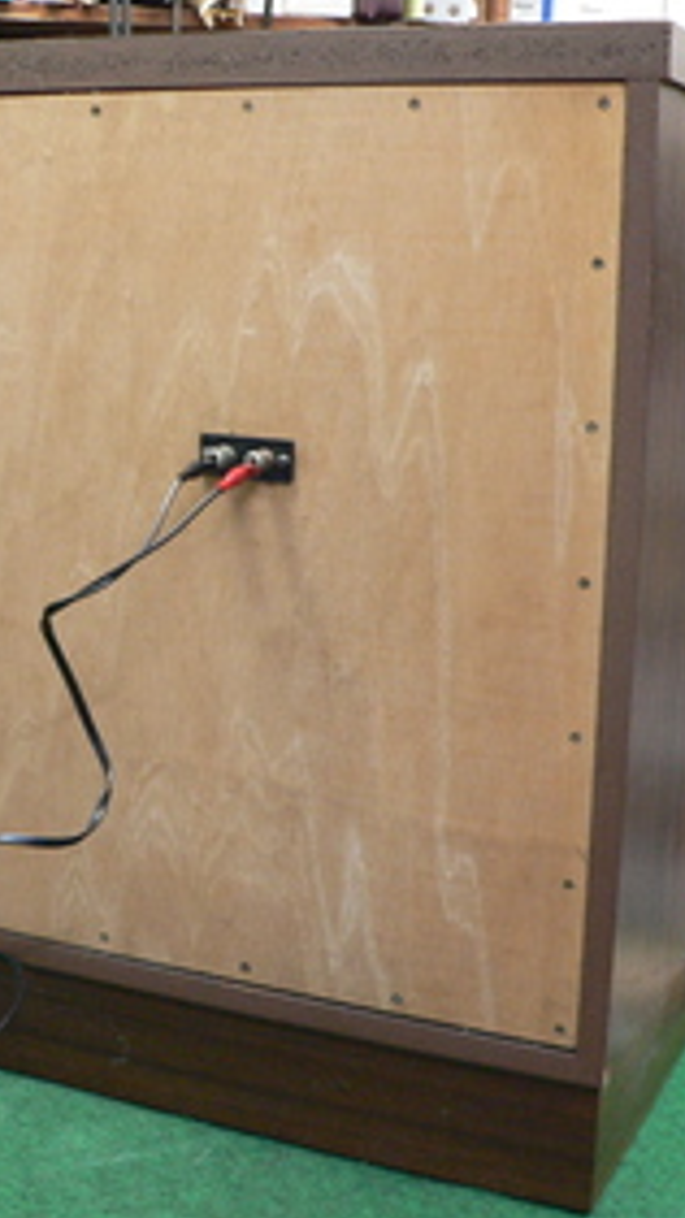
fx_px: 1712
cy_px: 605
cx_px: 308
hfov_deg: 22.6
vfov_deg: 39.2
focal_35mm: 53
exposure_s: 1/10
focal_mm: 6
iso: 200
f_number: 2.8
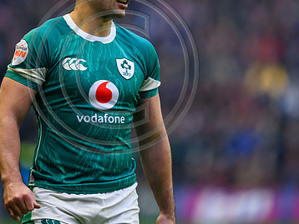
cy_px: 68
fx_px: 7537
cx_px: 113
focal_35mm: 872
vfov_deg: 1.7
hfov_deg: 2.3
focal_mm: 560
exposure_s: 1/1600
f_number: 4
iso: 5000
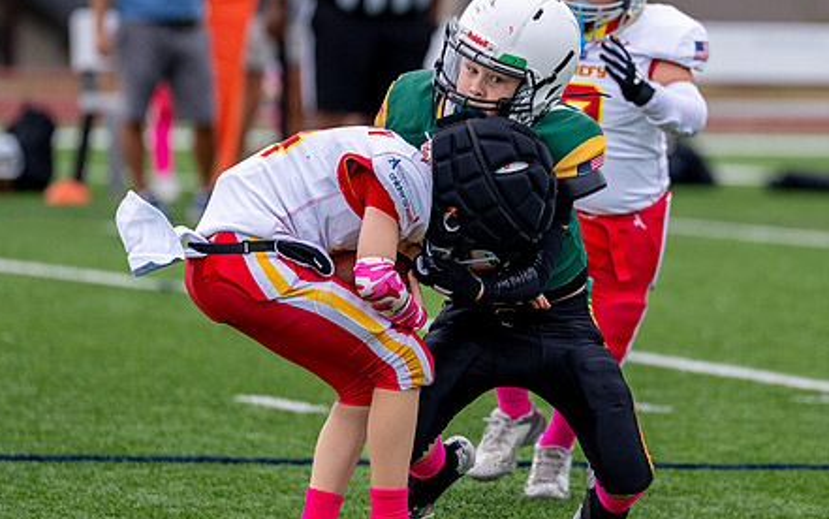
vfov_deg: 3.2
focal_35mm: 405
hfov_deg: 5.2
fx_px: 9154
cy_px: 181
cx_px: 511
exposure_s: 1/1250
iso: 640
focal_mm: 200
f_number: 2.8
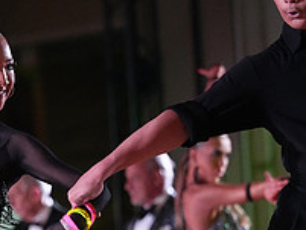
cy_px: 289
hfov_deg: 3.6
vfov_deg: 2.7
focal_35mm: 554
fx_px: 4900
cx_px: 83
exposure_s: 1/400
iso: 10000
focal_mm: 200
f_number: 5
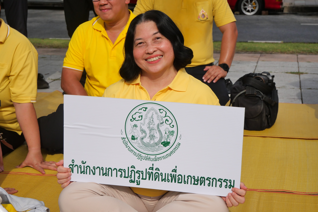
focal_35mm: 68
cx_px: 159
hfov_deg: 29.6
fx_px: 601
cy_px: 106
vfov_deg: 20.0
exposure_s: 1/2500
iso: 500
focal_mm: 33
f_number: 5.1
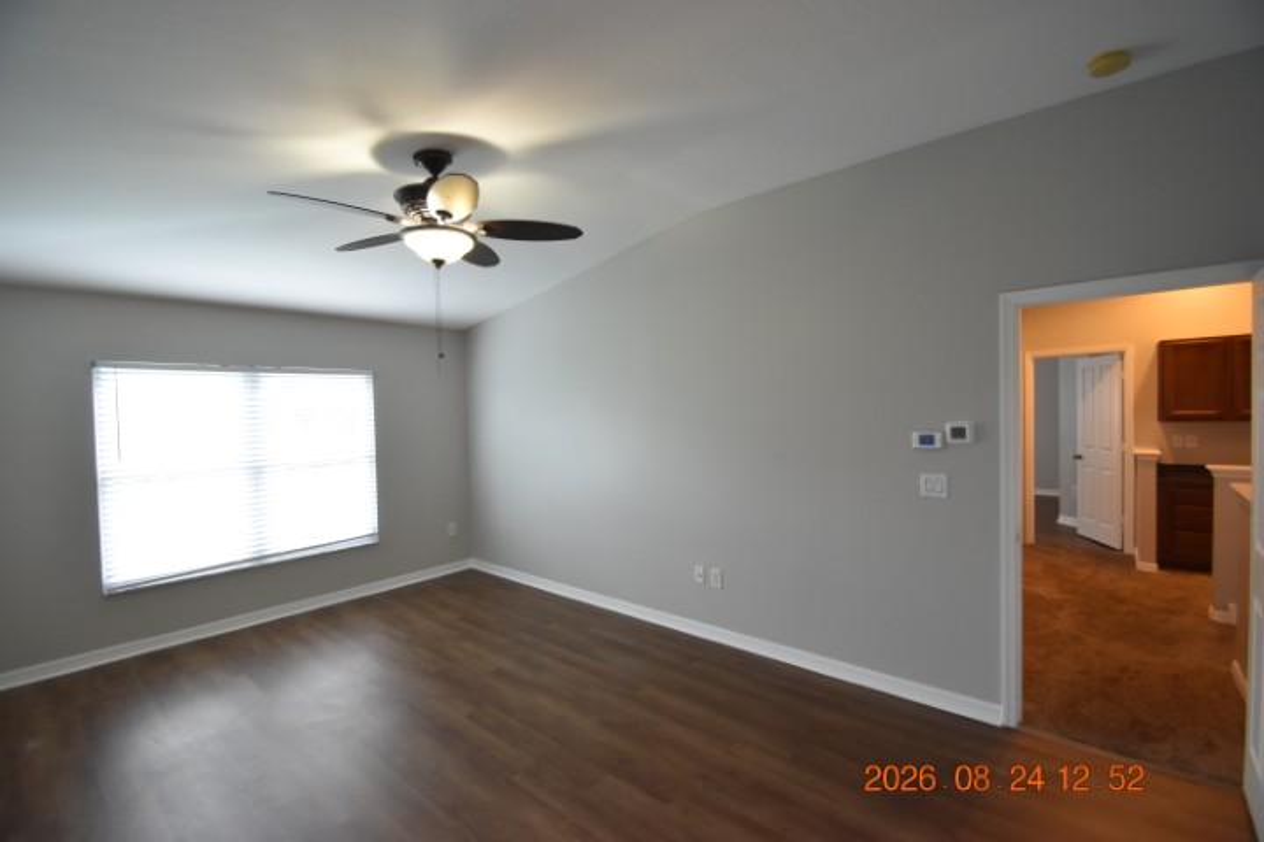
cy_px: 421
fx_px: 527
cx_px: 632
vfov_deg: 77.3
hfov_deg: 100.4
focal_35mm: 15
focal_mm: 10
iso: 1000
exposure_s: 1/60
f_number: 3.5
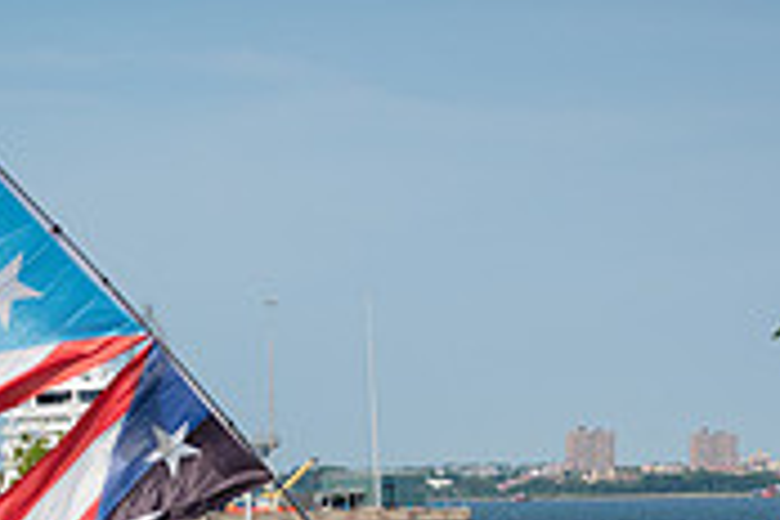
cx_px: 143
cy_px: 814
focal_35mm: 130
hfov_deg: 15.7
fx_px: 2816
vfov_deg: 10.2
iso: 500
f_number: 5
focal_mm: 38
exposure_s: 1/2500
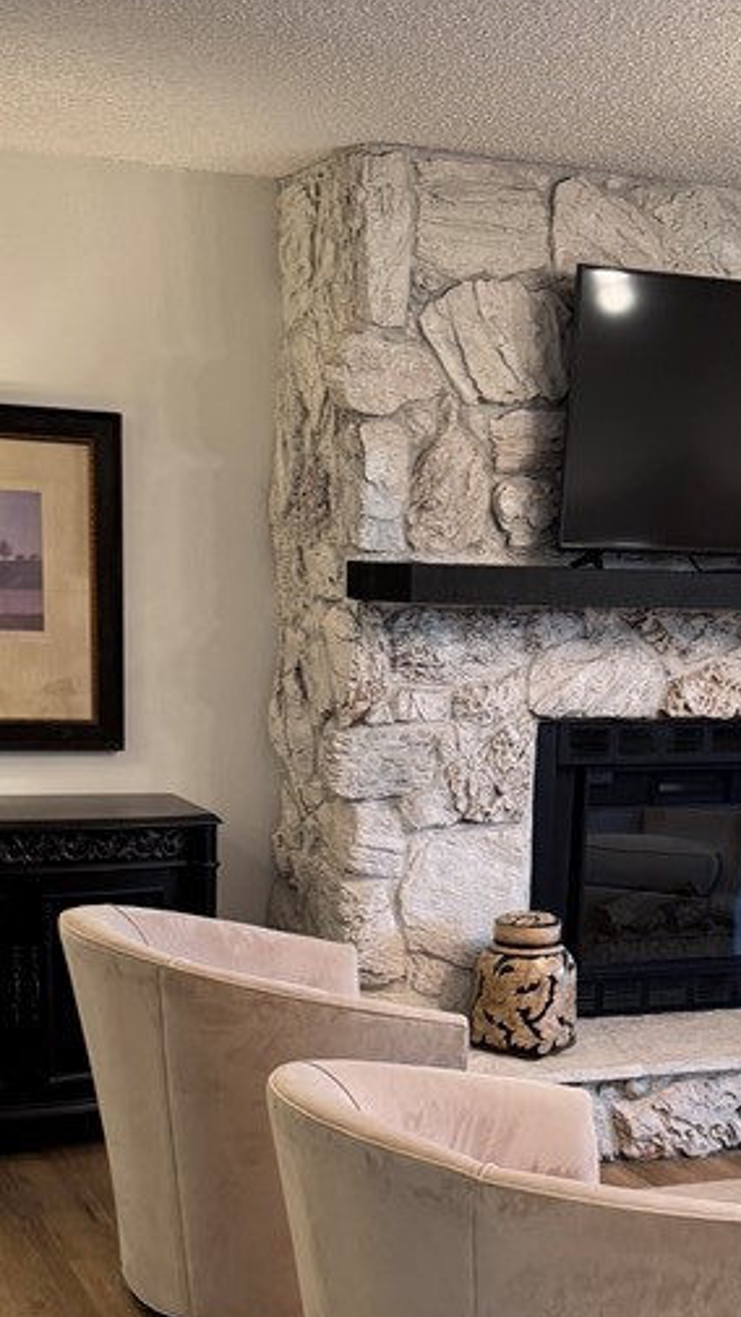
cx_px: 459
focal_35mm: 53
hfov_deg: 22.6
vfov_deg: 38.1
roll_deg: -1.8
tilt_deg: -14.3
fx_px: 1852
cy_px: 1007
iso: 160
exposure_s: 1/60
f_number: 1.78
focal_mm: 6.76
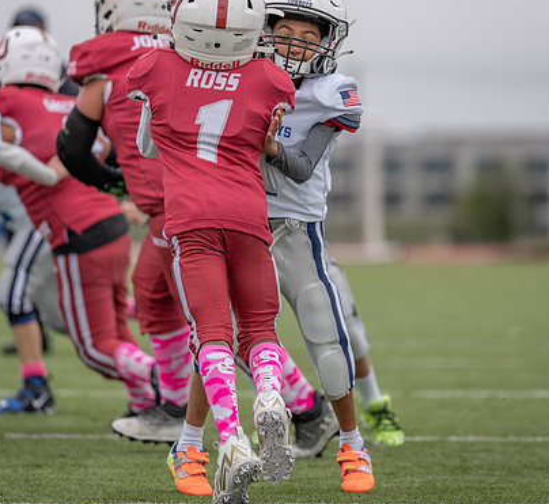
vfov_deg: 4.9
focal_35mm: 342
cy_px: 208
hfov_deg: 5.3
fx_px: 5891
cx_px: 290
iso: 200
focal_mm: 200
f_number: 2.8
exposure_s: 1/1250
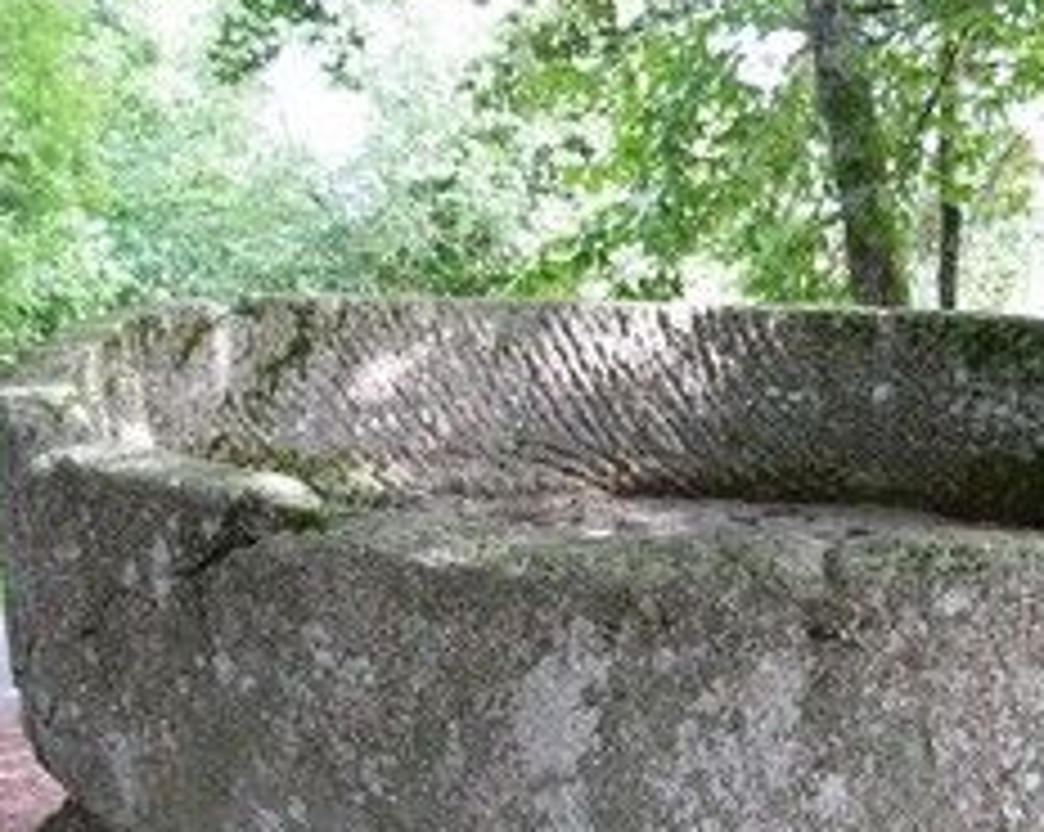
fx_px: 1975
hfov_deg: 29.3
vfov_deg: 23.7
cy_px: 544
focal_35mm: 64
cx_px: 742
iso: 79
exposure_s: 1/21.9
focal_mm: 6.3
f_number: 2.9
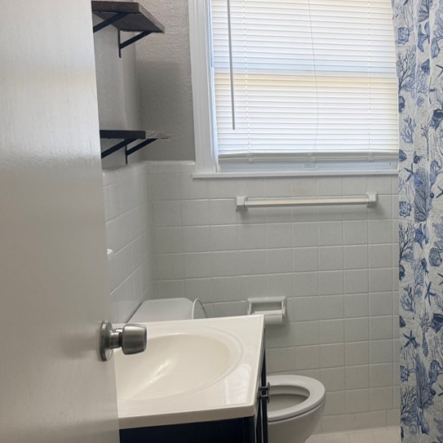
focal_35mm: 40
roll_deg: +0.2
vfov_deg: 41.8
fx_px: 579
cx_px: 396
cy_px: 203
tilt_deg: -6.8
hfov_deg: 39.0
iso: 160
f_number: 1.78
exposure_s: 1/120
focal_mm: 6.76
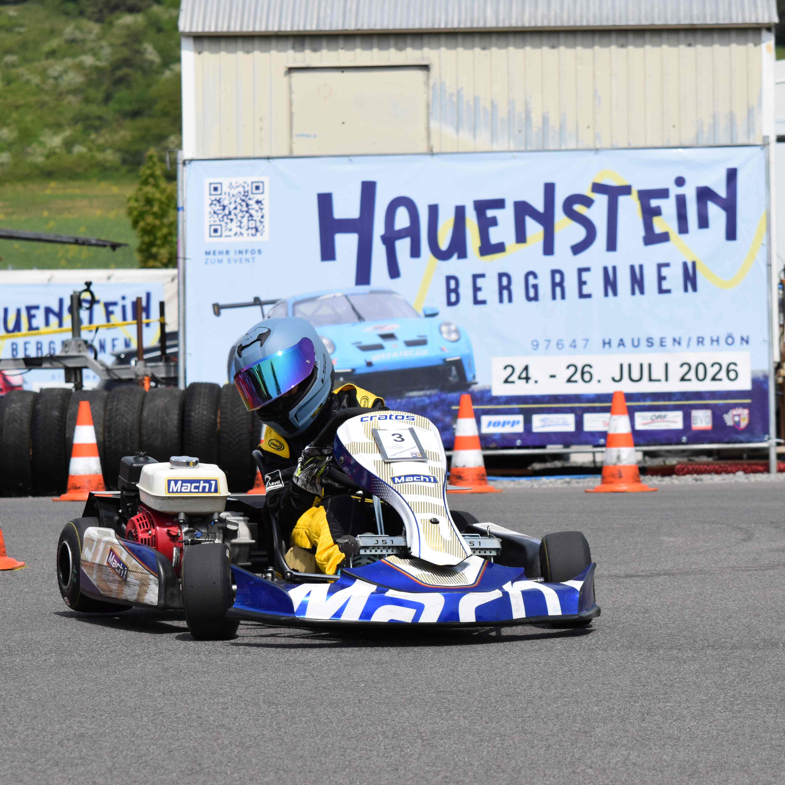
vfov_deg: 9.3
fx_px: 4823
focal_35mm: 188
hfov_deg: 9.3
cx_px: 297
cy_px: 392
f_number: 7.1
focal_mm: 98
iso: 400
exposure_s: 1/2000
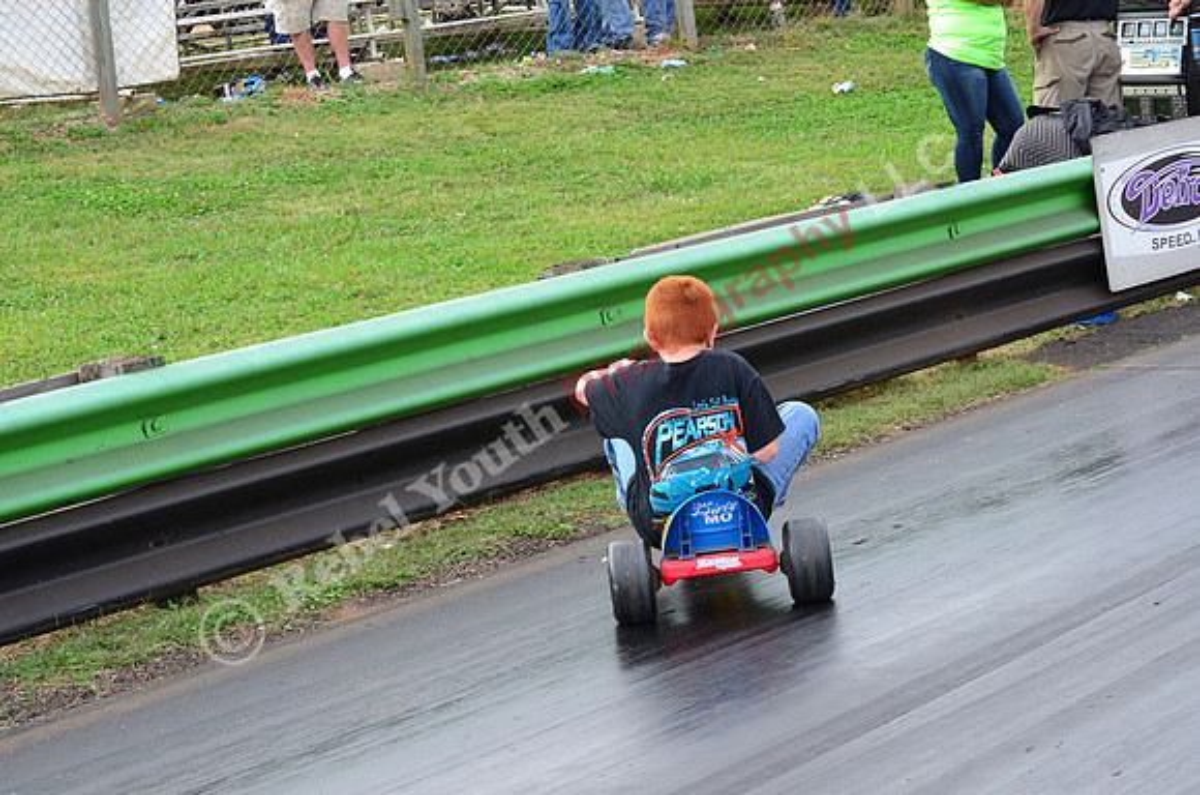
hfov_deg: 24.7
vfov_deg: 16.5
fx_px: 2744
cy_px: 398
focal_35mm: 82
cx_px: 600
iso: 1000
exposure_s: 1/320
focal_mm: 55
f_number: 9
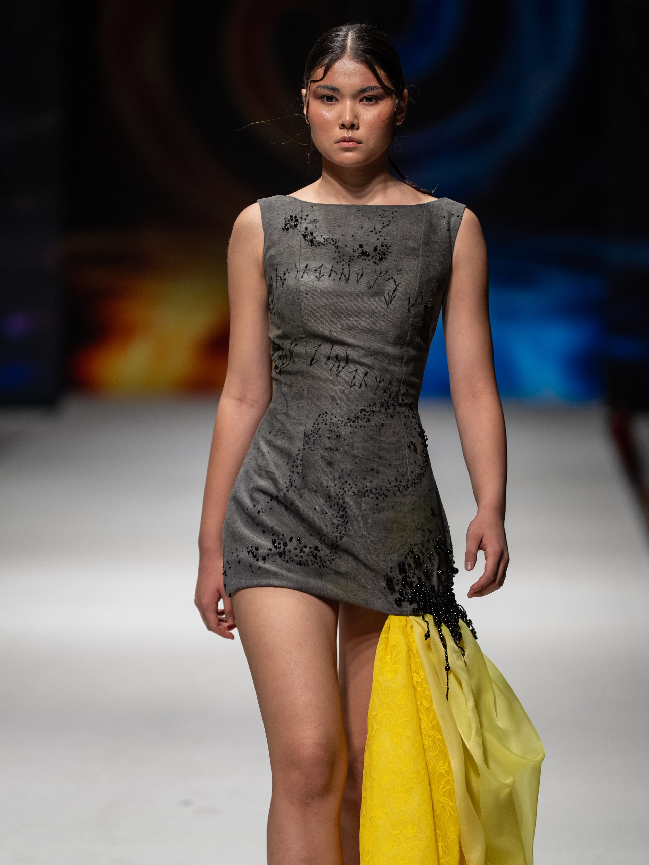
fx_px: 5500
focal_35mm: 220
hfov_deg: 6.8
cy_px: 382
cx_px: 324
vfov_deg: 9.0
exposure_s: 1/400
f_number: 2.8
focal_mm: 200
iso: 200
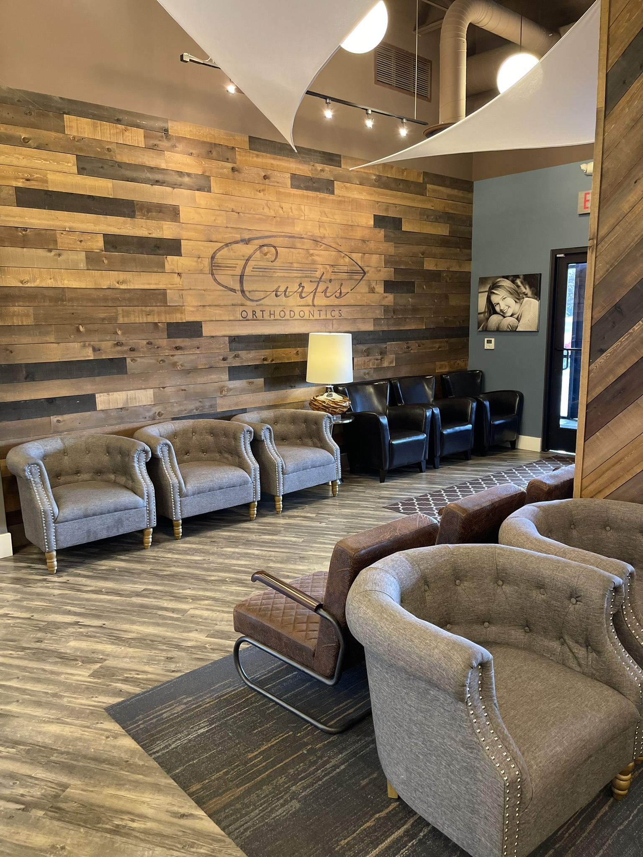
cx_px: 322
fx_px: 644
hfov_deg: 53.1
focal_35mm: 26
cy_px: 428
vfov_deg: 67.3
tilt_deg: -10.3
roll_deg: +1.5
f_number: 1.6
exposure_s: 1/60
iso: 250
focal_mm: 5.1
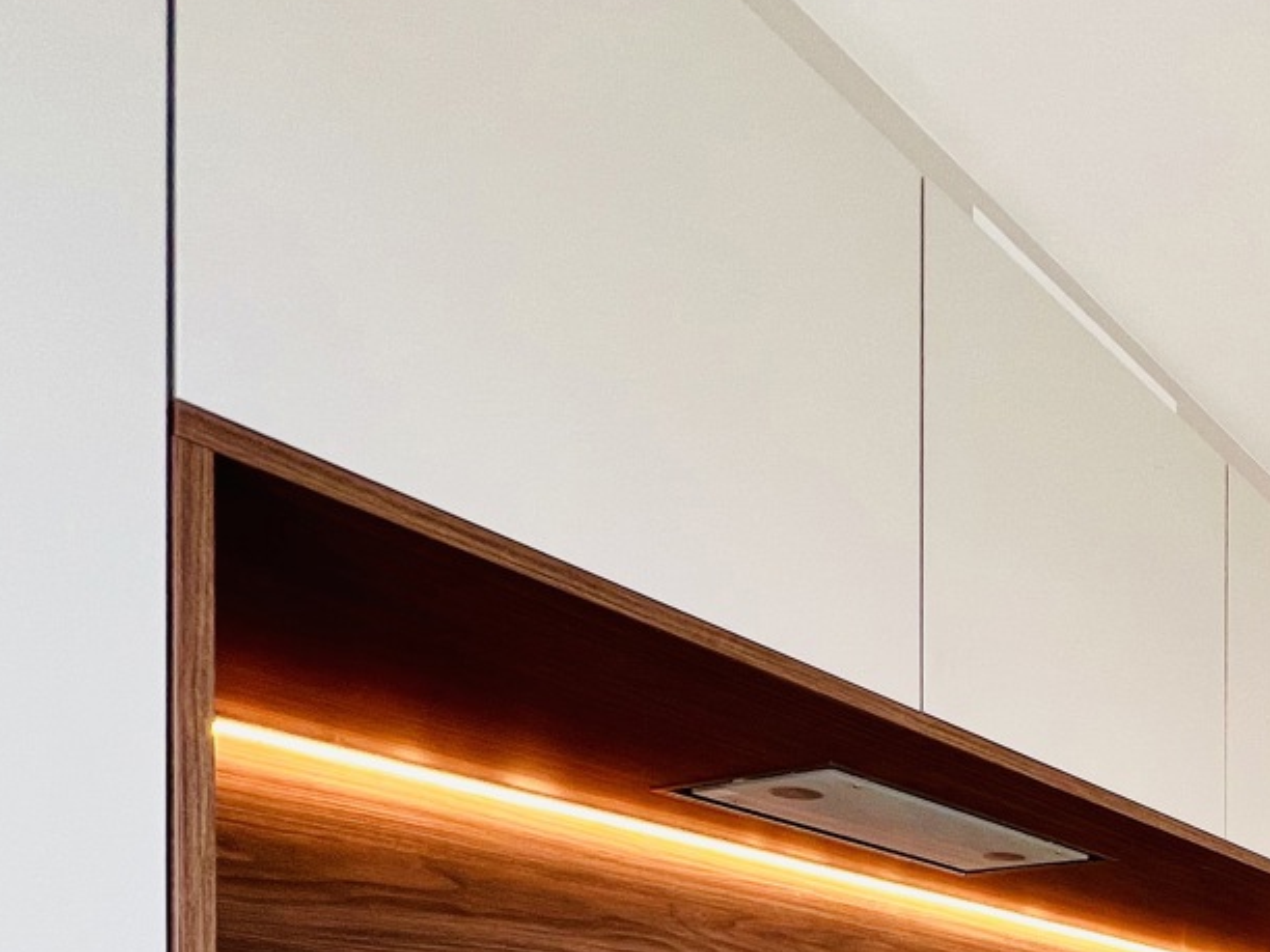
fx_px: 1247
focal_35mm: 34
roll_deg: +0.3
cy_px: 1147
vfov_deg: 33.7
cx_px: 1314
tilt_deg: +0.4
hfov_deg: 44.5
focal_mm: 1.57
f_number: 1.8
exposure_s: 1/99
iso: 80
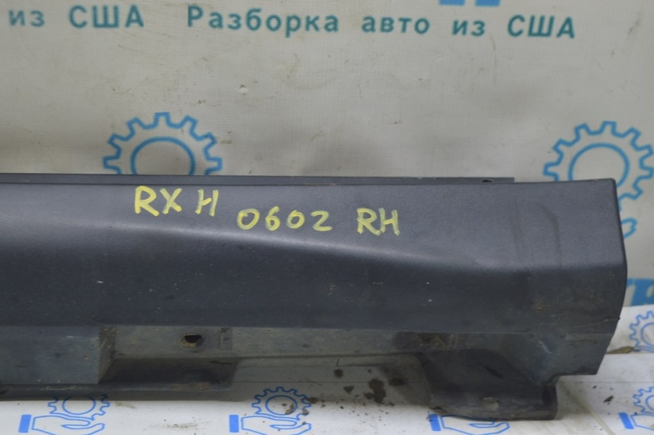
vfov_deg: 22.6
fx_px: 1089
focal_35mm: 60
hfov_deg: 33.4
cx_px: 327
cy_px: 218
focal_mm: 40
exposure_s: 1/20
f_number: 5.6
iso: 400
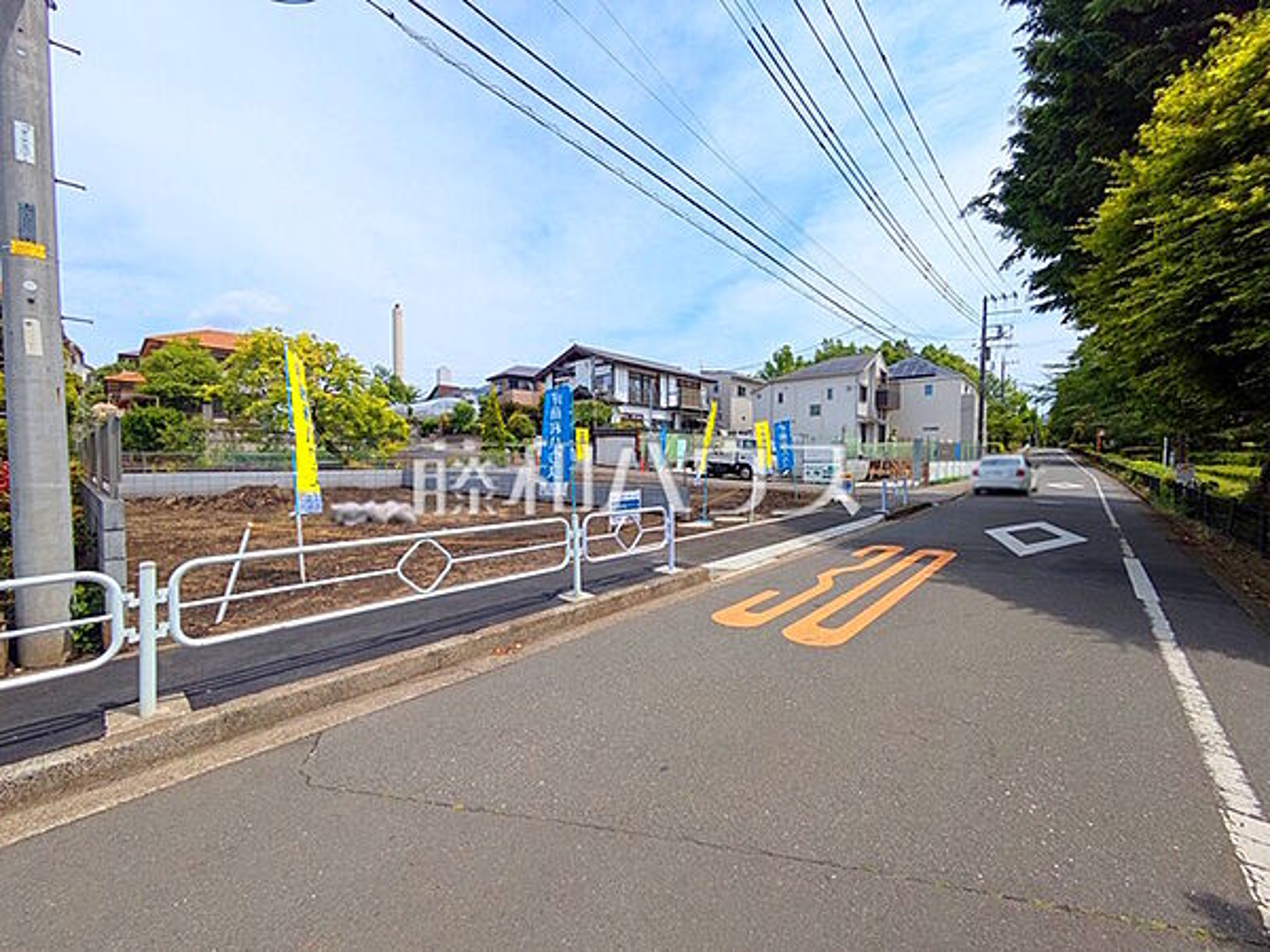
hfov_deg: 102.1
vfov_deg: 85.7
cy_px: 476
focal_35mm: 14
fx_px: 514
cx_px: 635
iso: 49
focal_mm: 1.83
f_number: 2.2
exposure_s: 1/1965
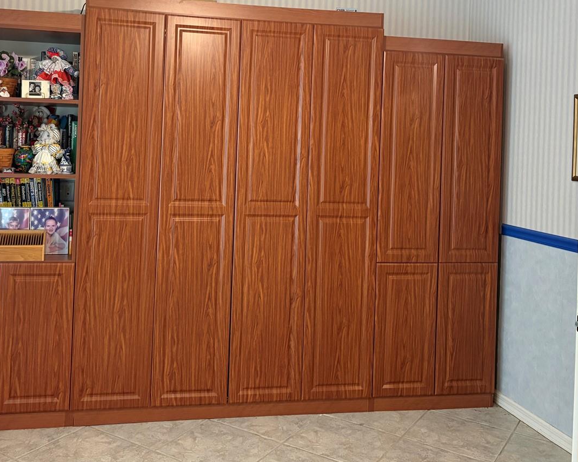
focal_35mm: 38
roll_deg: -1.2
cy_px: 142
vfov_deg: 38.6
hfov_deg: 47.7
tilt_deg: +2.4
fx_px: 650
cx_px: 230
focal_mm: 5.96
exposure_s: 1/60
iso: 320
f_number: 1.6
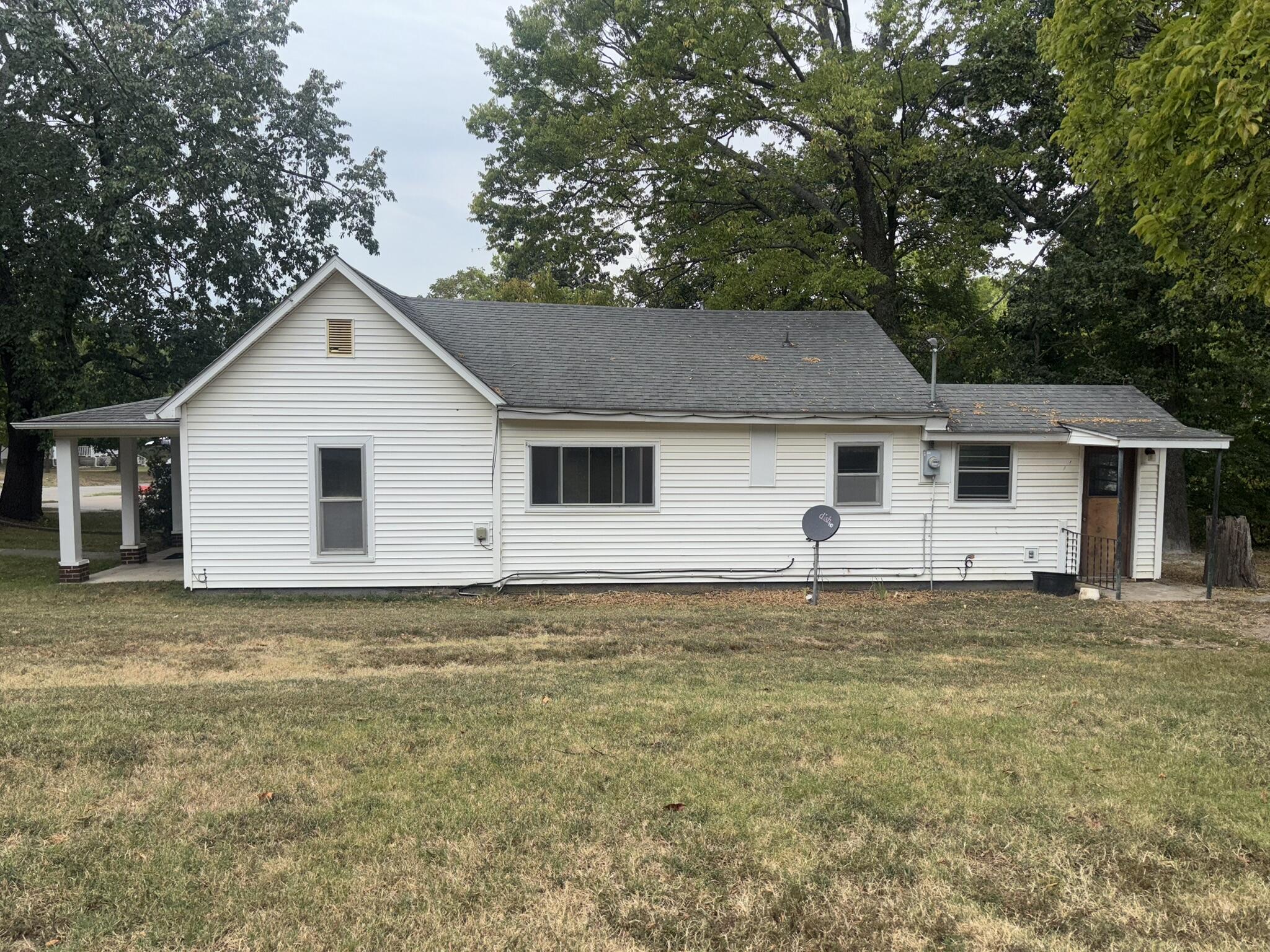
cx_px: 635
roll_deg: +0.2
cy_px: 476
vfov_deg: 53.1
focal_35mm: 26
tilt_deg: -4.6
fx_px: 954
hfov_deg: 67.3
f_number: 1.6
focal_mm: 5.96
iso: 40
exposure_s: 1/1845
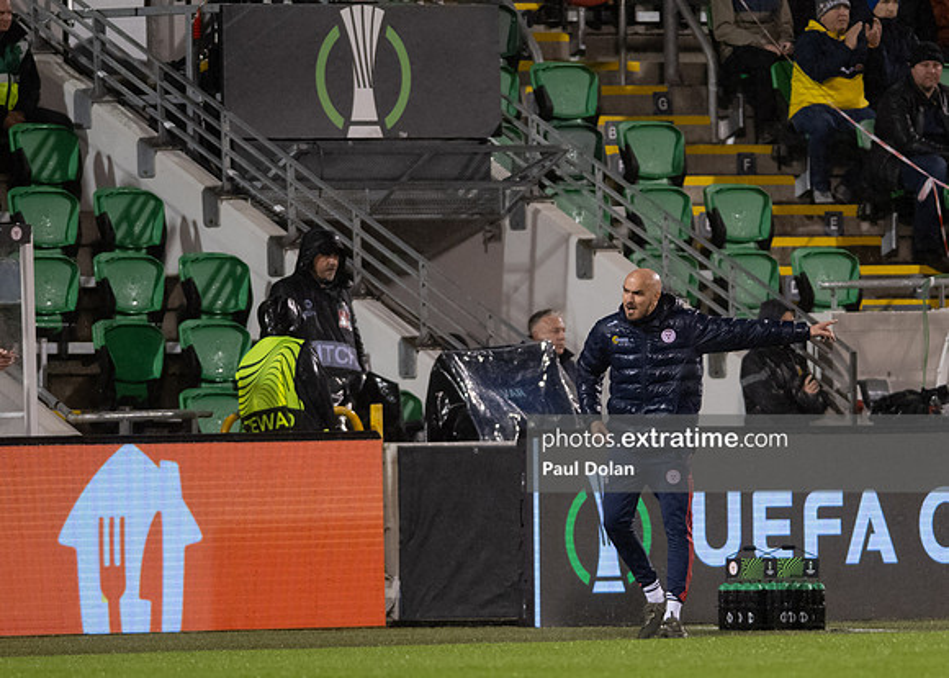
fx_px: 16509
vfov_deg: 2.4
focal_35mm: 613
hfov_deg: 3.3
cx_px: 641
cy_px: 372
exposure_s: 1/1000
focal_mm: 300
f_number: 2.8
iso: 2000
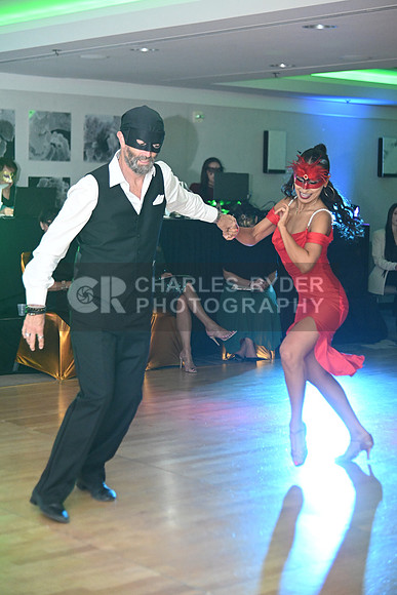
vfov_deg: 28.8
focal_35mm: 70
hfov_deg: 19.5
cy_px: 298
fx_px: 1157
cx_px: 198
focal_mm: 70
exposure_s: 1/200
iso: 5000
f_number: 5
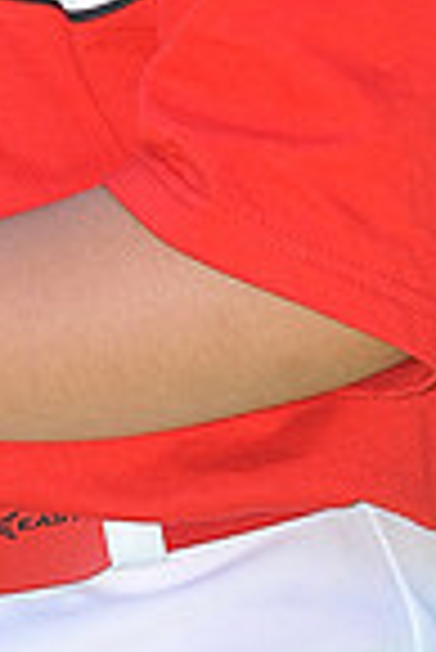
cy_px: -558
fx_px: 14498
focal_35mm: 800
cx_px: -54
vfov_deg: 2.6
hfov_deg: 1.7
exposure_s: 1/400
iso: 200
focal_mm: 200
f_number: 5.6
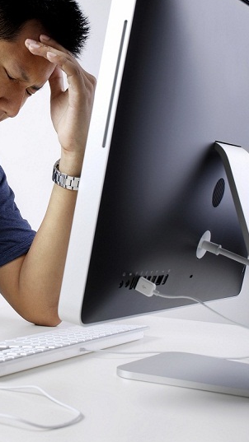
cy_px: 137
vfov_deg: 28.0
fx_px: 880
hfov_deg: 15.9
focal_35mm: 75
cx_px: 35
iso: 100
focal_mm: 32
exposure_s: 1/160
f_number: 10
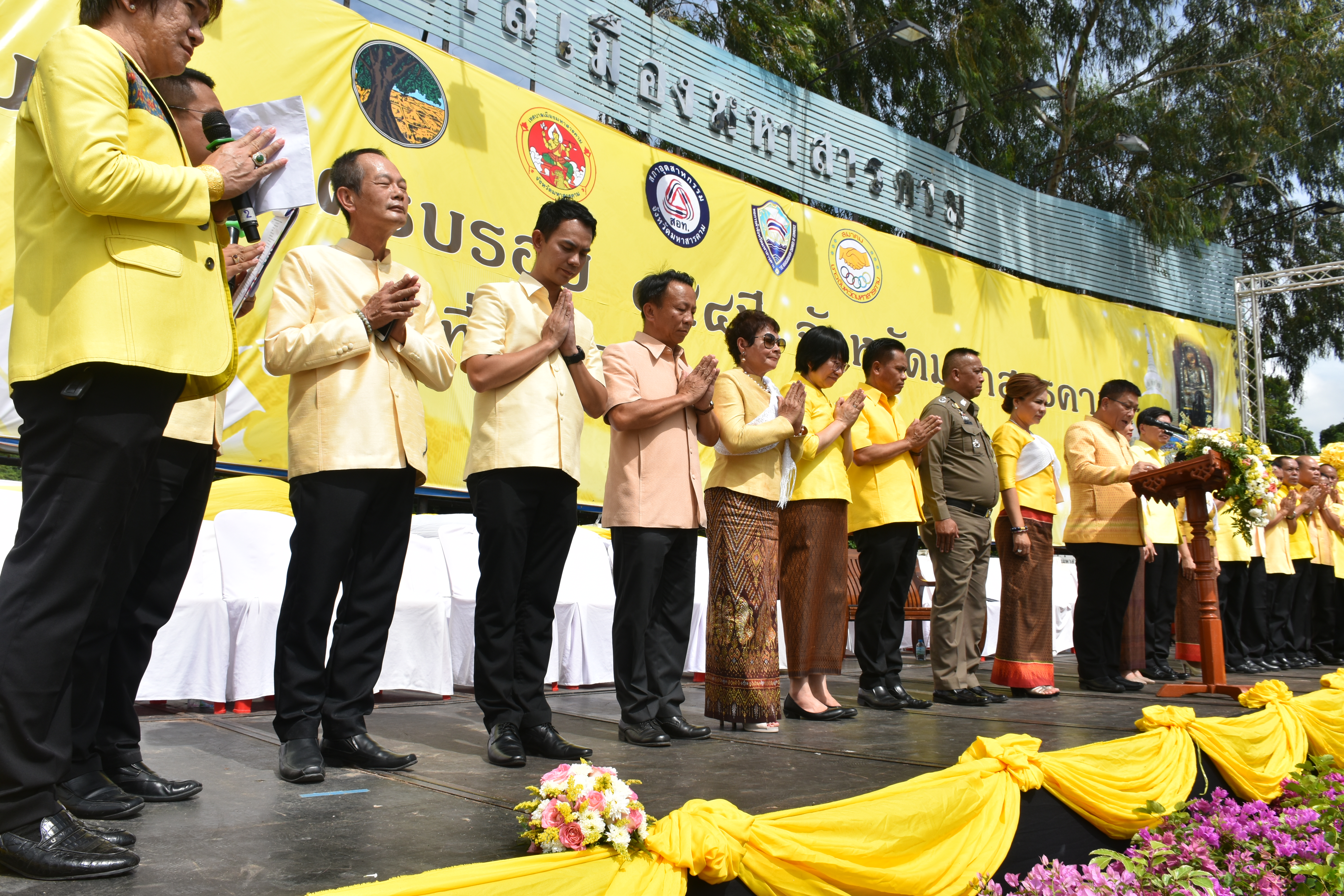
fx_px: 1008
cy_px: 448
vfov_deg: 47.9
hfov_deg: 67.4
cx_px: 672
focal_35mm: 27
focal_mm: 18
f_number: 10
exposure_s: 1/400
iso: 200
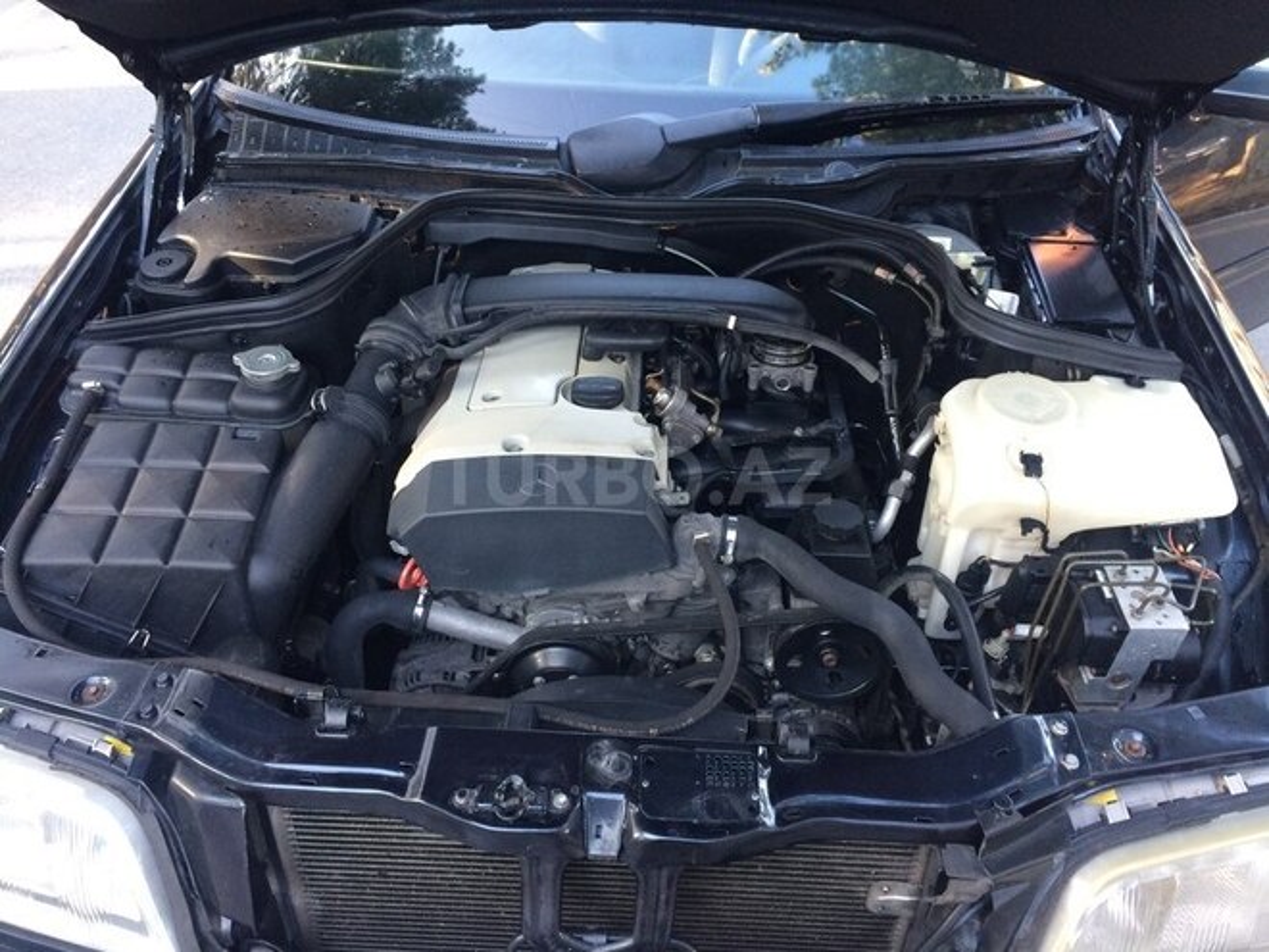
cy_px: 476
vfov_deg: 48.2
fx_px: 1063
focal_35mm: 29
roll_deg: -1.6
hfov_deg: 61.7
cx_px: 634
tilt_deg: -37.7
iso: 64
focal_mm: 4.15
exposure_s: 1/33
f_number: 2.2
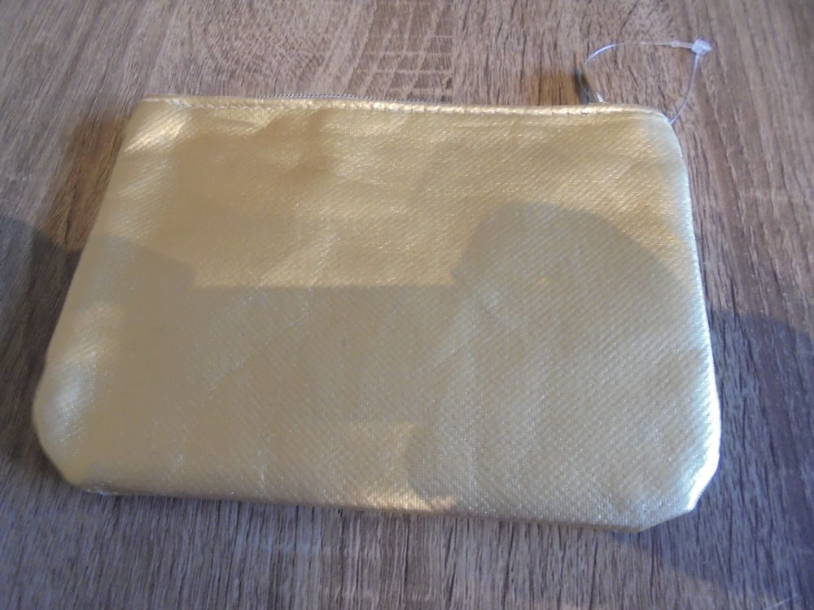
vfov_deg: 53.1
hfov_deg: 67.3
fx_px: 611
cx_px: 407
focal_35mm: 26
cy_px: 305
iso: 400
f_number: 3.5
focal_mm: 4.6
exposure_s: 1/30
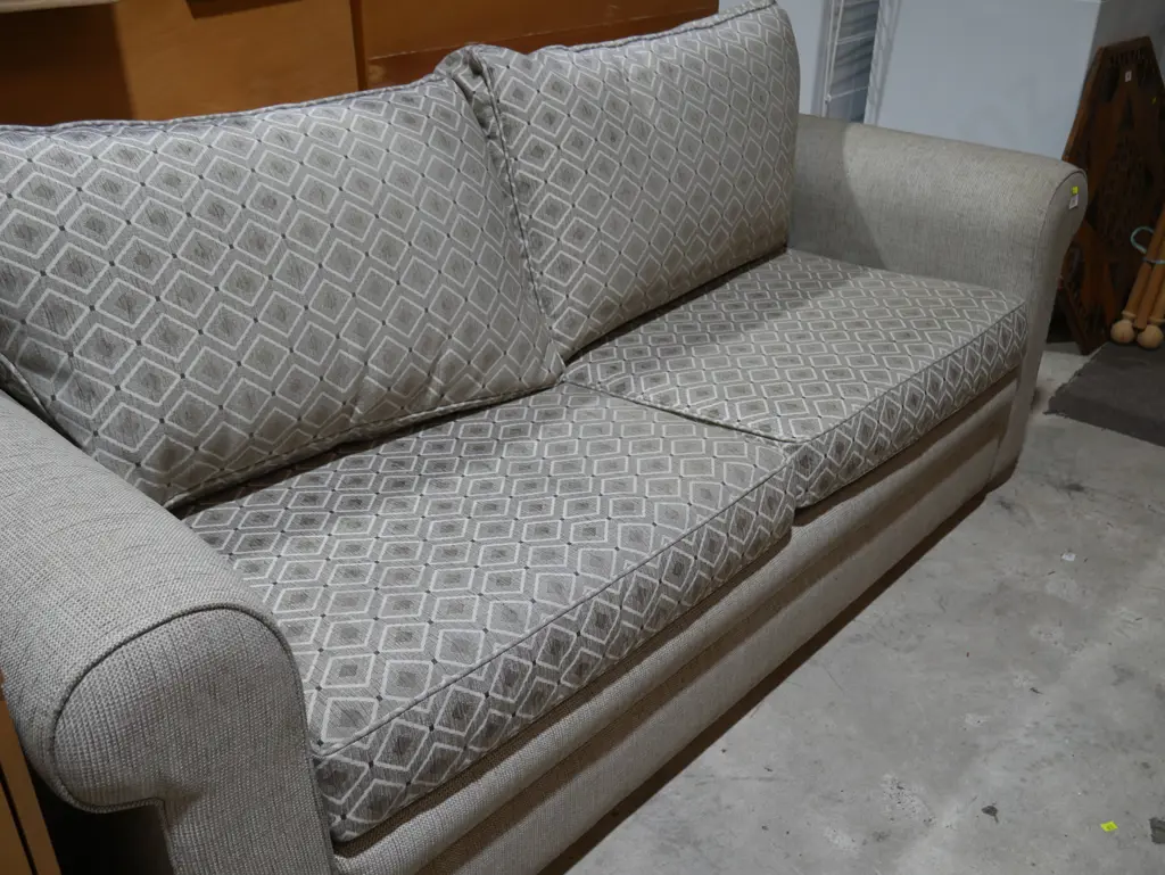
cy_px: 438
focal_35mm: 32
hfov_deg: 56.8
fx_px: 1077
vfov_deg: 44.2
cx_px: 582
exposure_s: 1/100
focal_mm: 16
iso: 200
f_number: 3.6
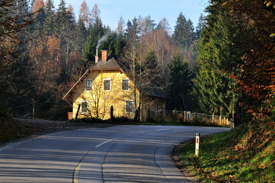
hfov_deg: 19.5
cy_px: 92
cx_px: 138
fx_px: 801
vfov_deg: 13.0
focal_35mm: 105
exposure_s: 1/800
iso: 800
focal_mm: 70
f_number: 11
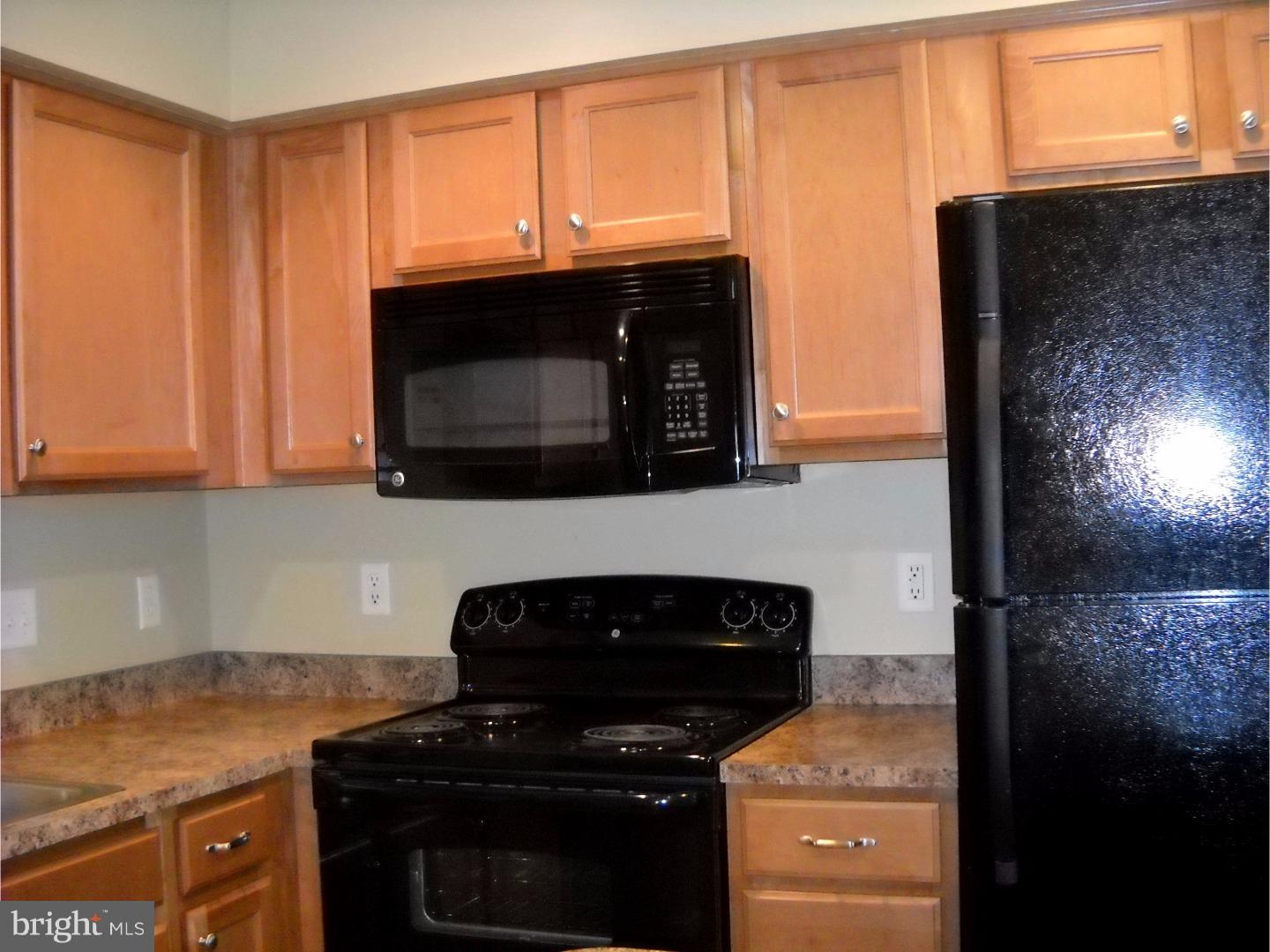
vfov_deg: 35.1
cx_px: 635
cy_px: 476
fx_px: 1504
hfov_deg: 45.8
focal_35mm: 41
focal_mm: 6.72
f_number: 3.1
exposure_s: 1/30
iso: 644
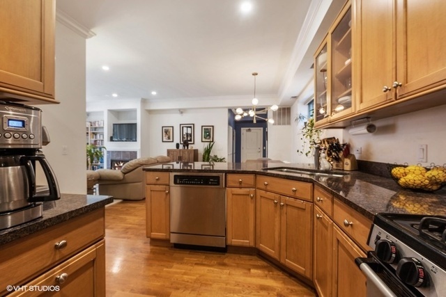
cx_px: 223
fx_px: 198
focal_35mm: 16
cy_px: 148
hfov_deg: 96.7
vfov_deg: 73.8
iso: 200
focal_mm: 16
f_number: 9.5
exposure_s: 1
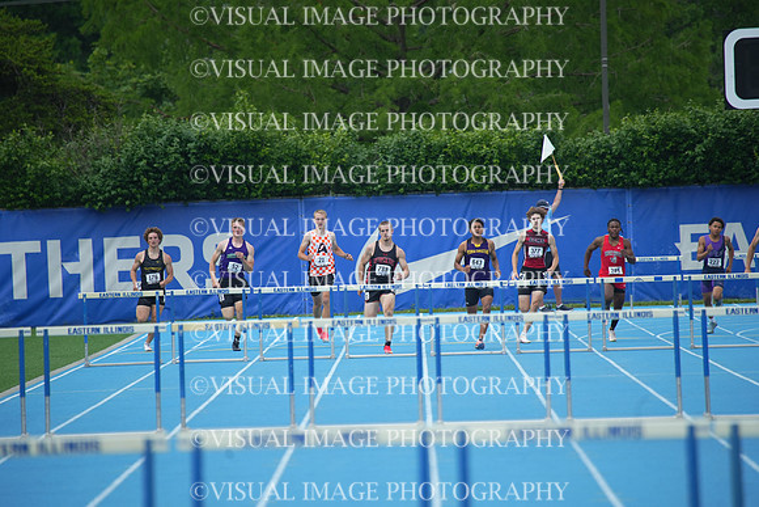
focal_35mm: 400
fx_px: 8435
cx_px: 380
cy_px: 254
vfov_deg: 3.4
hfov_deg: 5.2
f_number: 5.6
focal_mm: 400
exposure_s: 1/1000
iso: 400
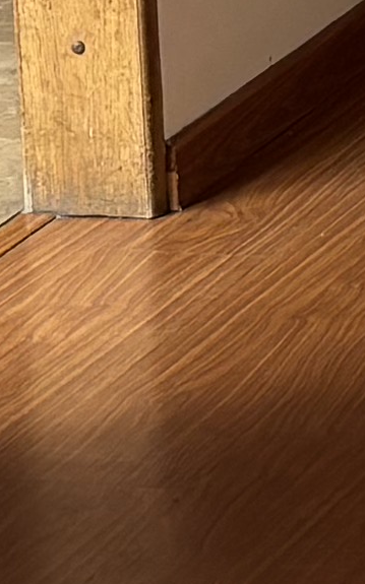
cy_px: -526
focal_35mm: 274
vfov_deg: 7.4
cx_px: 883
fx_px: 4364
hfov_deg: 4.7
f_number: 1.6
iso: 100
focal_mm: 5.96
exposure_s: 1/121
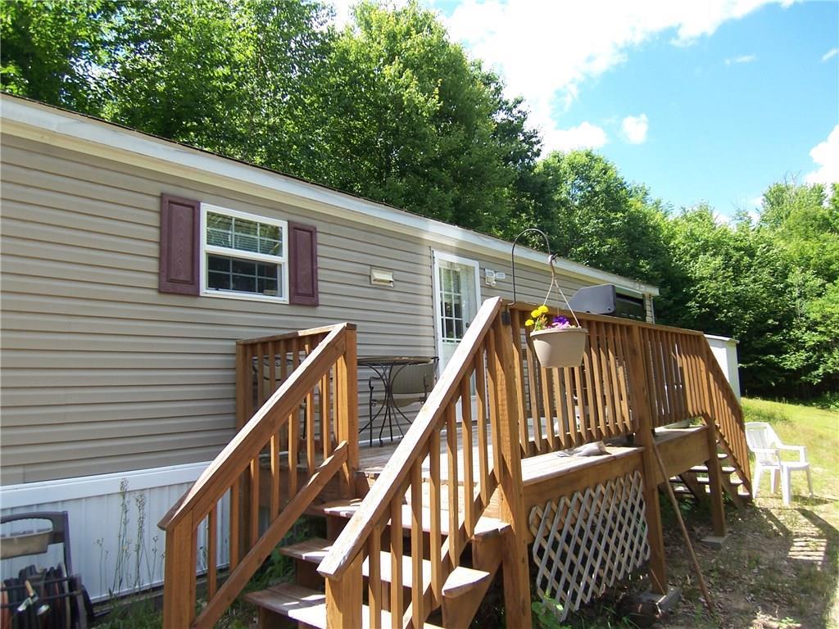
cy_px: 314
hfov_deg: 73.9
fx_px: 557
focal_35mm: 23
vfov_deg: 58.9
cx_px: 420
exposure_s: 1/320
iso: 64
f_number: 2.8
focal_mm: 3.8
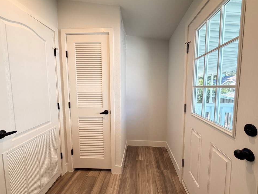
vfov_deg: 81.7
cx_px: 131
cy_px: 96
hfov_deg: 98.2
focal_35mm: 15
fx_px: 112
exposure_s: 1/120
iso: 250
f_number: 2.2
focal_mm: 2.22
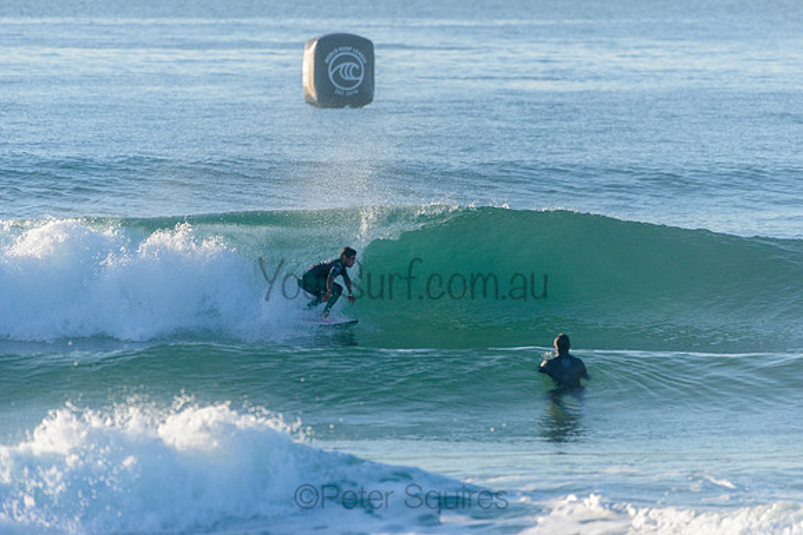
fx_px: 11157
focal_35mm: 500
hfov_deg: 4.1
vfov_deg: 2.8
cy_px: 268
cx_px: 402
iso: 360
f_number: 5.6
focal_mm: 500
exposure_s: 1/2000
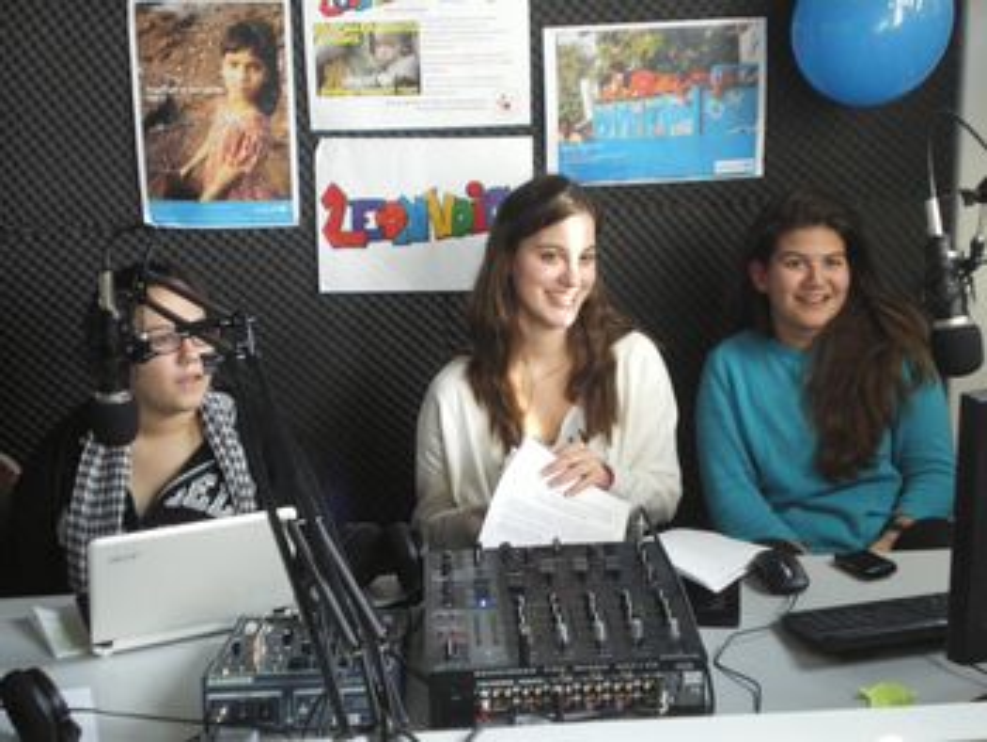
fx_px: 1512
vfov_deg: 27.6
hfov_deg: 36.1
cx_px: 494
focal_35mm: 53
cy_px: 371
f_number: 3.9
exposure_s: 1/60
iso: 500
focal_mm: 9.3
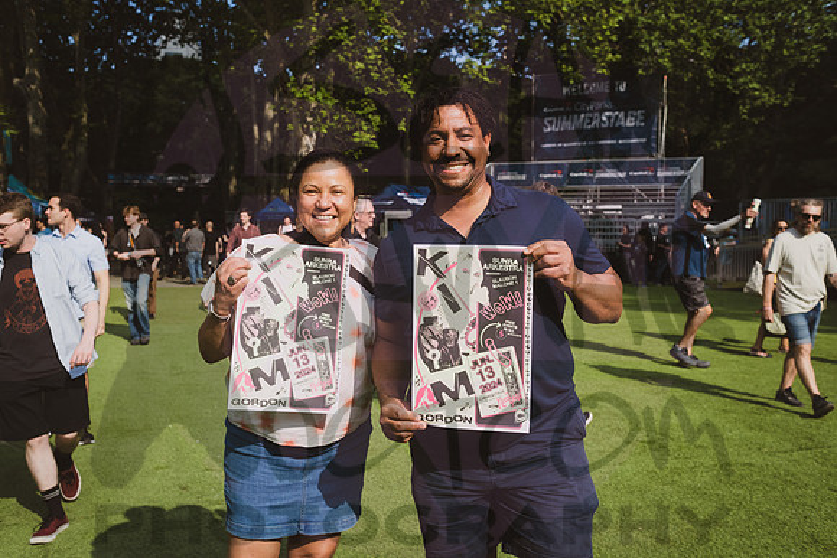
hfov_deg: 54.4
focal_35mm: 35
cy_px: 279
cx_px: 418
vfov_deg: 37.9
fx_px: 814
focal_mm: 35
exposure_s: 1/4000
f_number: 5.6
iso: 800
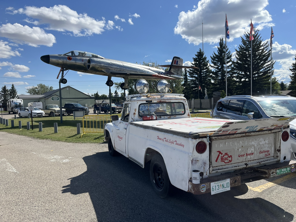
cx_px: 148
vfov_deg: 53.1
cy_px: 111
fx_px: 222
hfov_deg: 67.3
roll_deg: +3.4
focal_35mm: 26
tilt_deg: -0.1
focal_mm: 5.1
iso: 50
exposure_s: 1/5076
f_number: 1.6
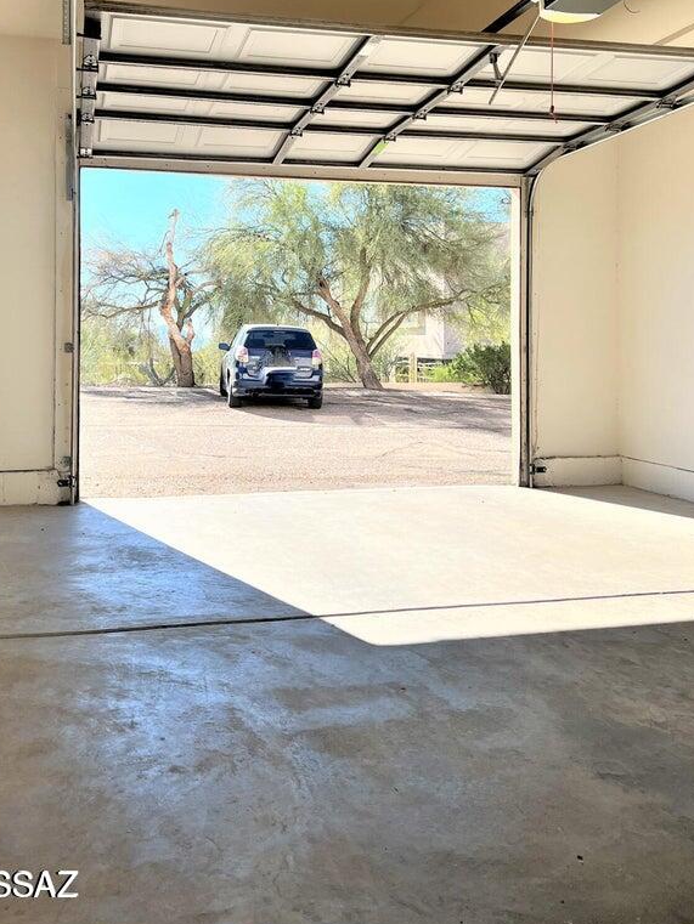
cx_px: 292
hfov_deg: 40.6
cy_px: 319
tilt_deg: +3.4
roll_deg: -1.0
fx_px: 935
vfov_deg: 51.8
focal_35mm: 35
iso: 50
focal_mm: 5.7
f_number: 1.5
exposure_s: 1/1779
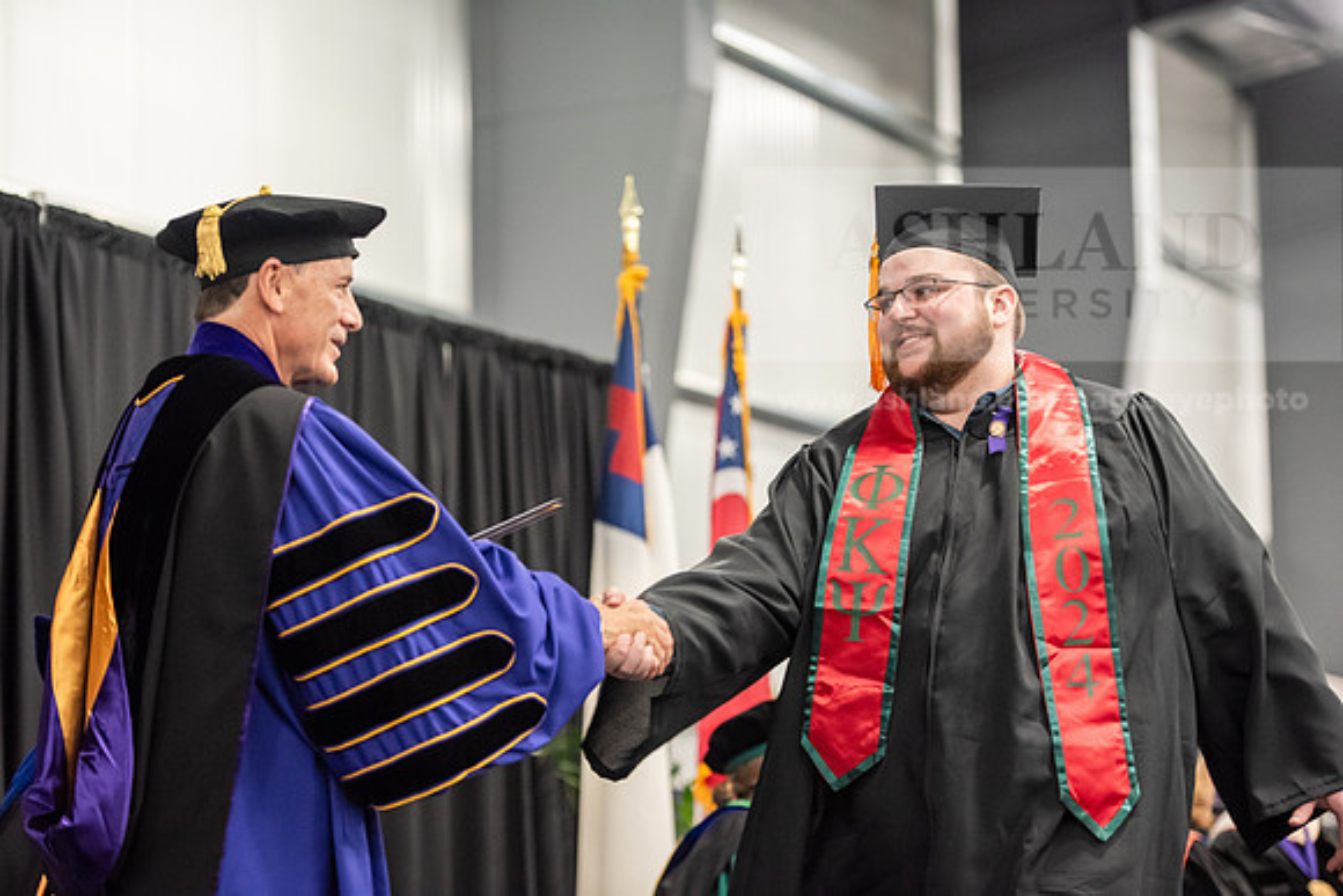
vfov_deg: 13.7
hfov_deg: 20.4
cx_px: 672
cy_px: 448
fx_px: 3731
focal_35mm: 100
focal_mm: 100
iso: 3200
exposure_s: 1/200
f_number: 3.2
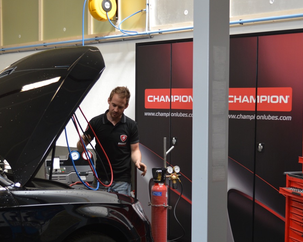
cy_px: 169
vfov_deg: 24.4
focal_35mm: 62
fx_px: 556
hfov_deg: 30.4
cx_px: 190
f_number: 4
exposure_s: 1/20
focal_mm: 24
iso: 200
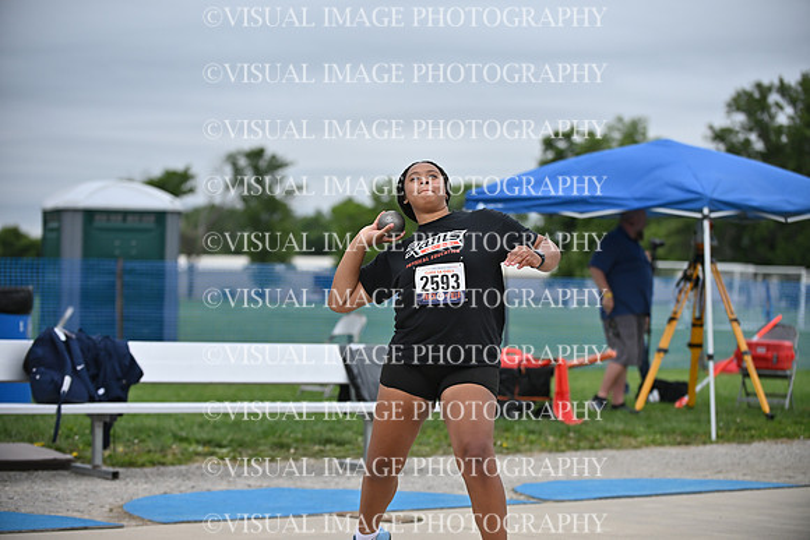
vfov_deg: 12.5
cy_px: 270
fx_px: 2475
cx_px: 405
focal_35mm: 110
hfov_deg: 18.6
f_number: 3.5
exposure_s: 1/3200
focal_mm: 110
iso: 400
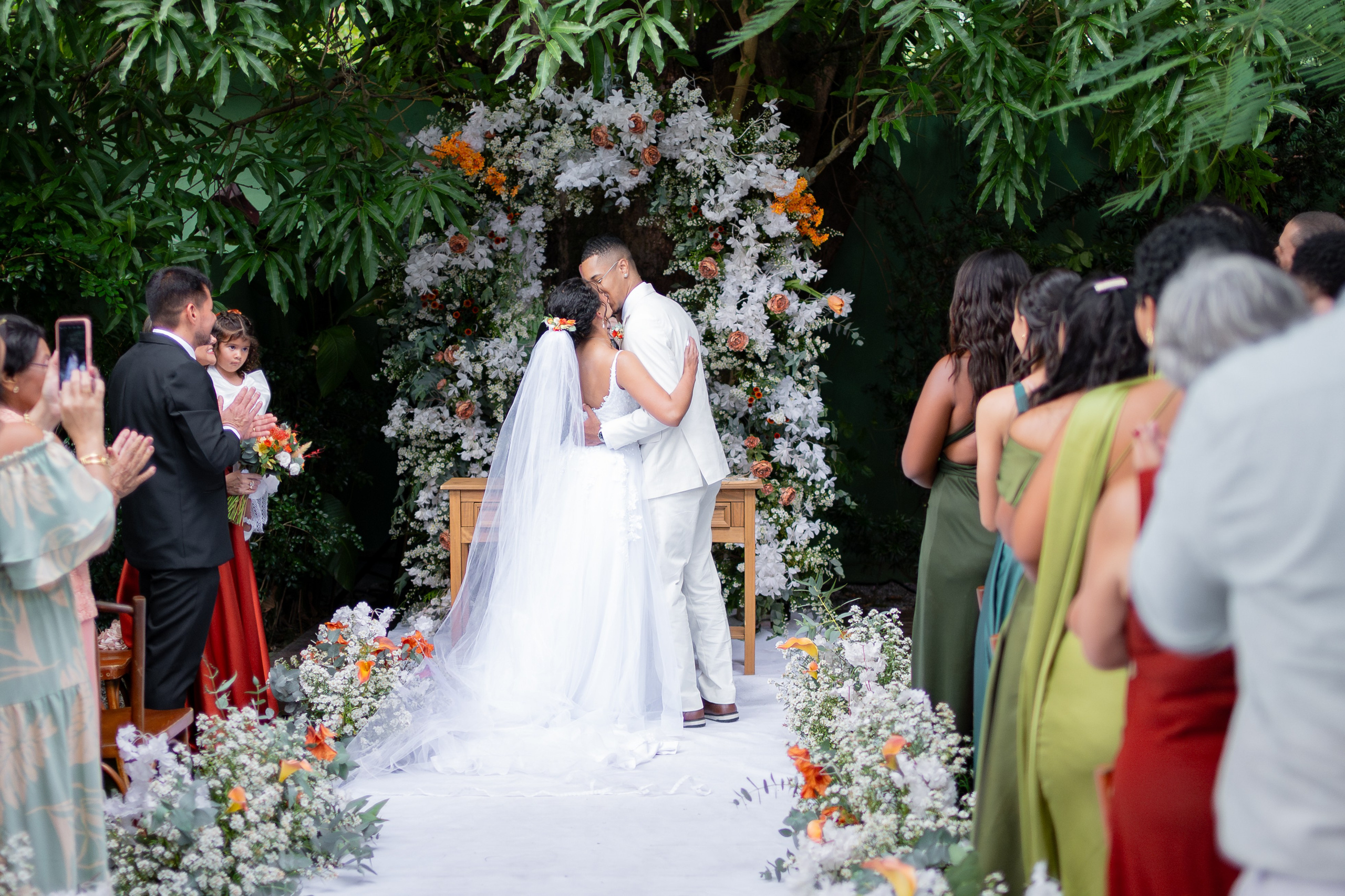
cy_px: 448
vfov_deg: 25.6
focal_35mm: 53
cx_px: 678
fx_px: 1972
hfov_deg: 37.7
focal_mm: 35
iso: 1250
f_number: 1.4
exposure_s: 1/640
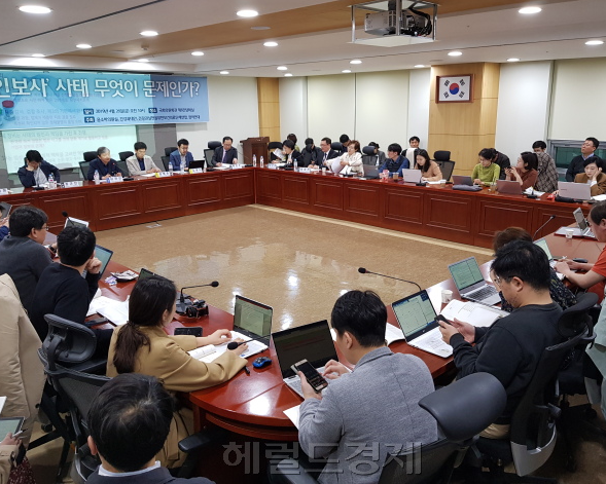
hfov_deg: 62.2
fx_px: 502
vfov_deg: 51.5
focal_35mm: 28
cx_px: 321
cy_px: 241
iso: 160
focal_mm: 4.3
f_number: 1.7
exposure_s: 1/60
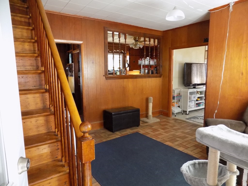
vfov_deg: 58.9
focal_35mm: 23
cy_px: 93
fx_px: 165
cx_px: 124
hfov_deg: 73.9
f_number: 3.1
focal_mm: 4
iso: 400
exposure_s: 1/30
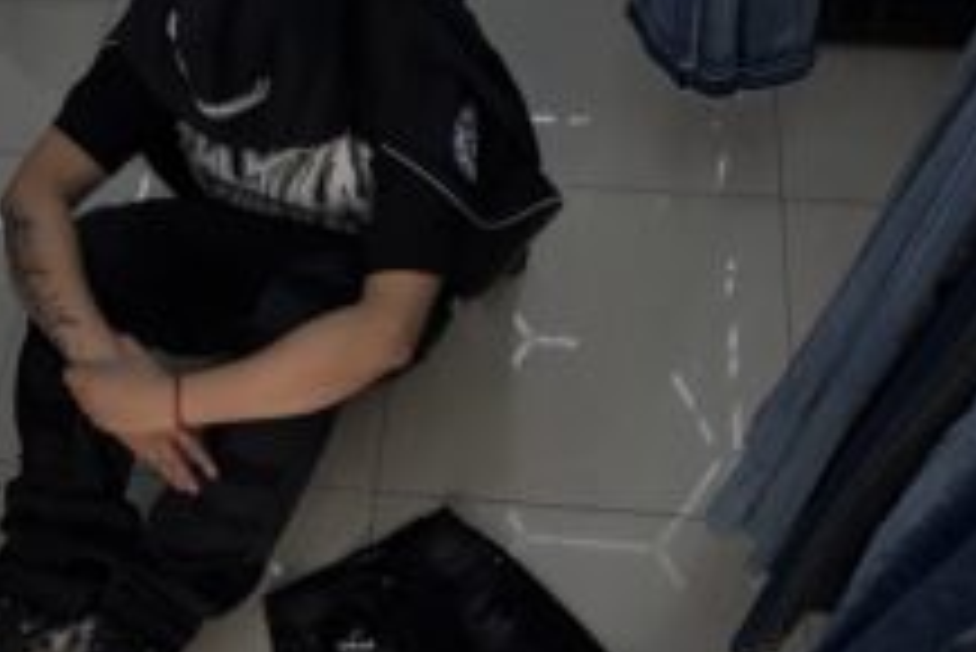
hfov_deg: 42.4
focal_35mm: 46
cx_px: 373
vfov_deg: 29.0
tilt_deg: -59.9
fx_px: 1248
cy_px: 450
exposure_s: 1/473
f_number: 1.78
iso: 80
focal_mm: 6.76
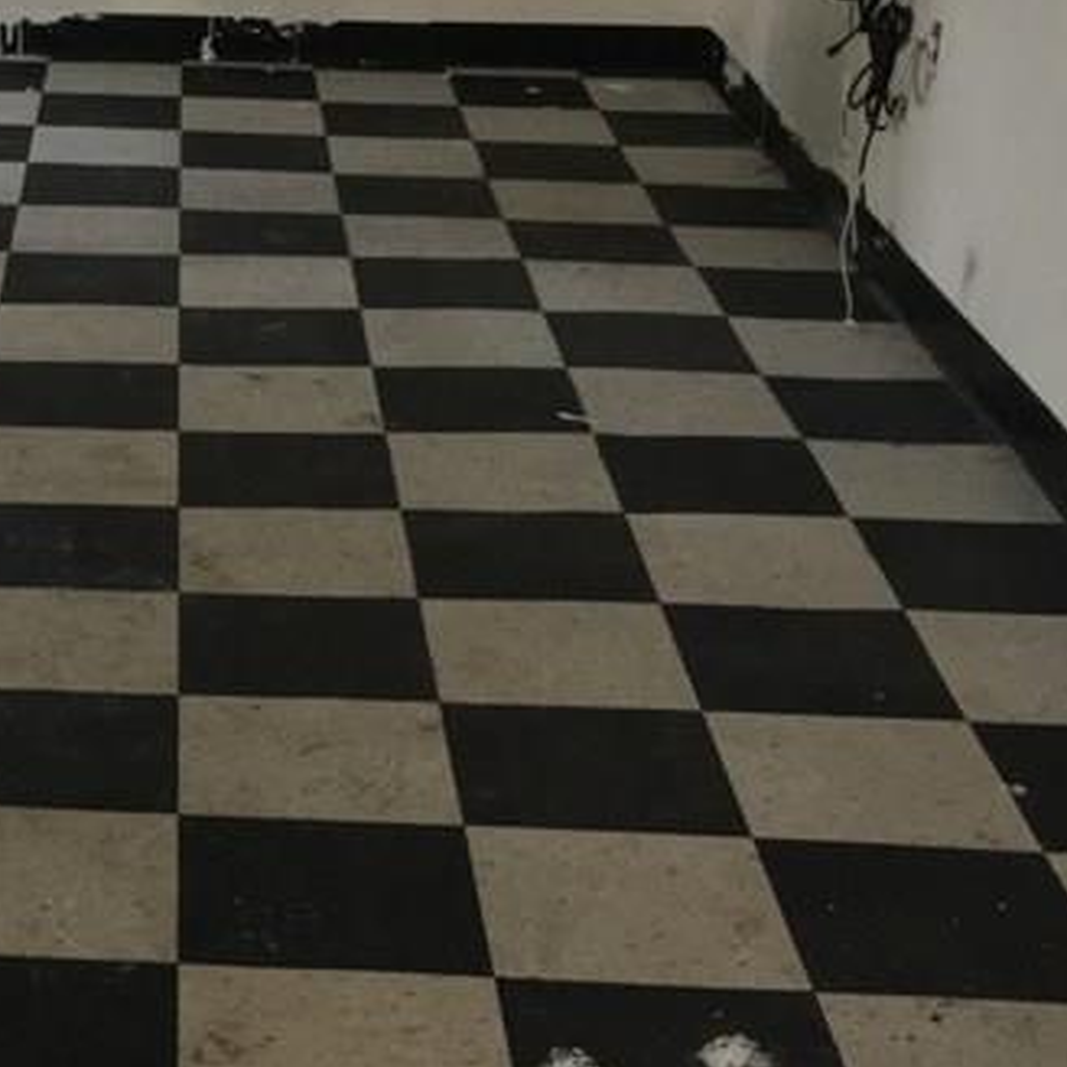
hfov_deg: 21.2
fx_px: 2790
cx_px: 104
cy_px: 397
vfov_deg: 21.6
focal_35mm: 80
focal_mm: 4.15
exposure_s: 1/16
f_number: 2.2
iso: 200
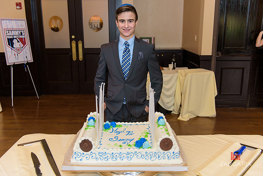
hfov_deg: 58.7
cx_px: 132
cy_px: 88
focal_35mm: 32
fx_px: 234
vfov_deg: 41.1
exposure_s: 1/125
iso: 1600
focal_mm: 32
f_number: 3.2
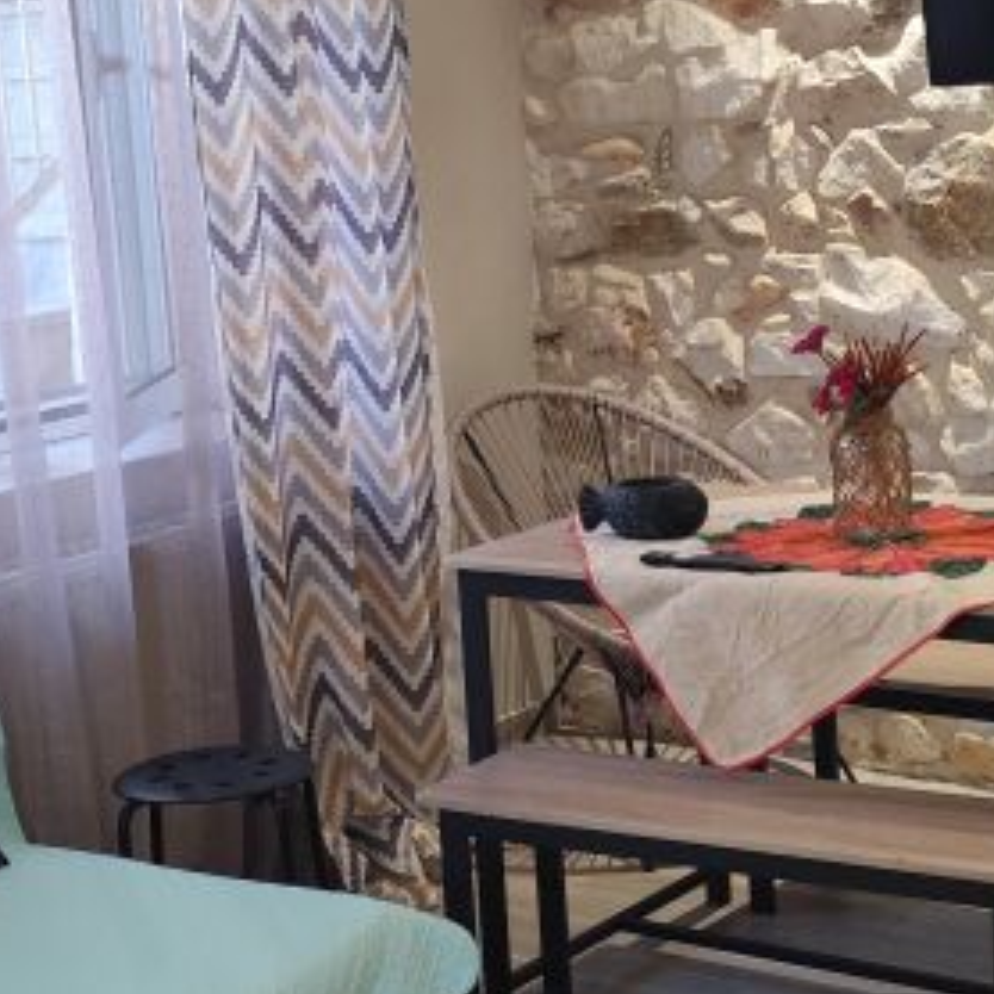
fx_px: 2437
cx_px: 411
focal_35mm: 75
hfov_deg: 23.0
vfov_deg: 23.1
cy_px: 497
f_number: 1.65
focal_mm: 6.19
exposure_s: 1/50
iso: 1000
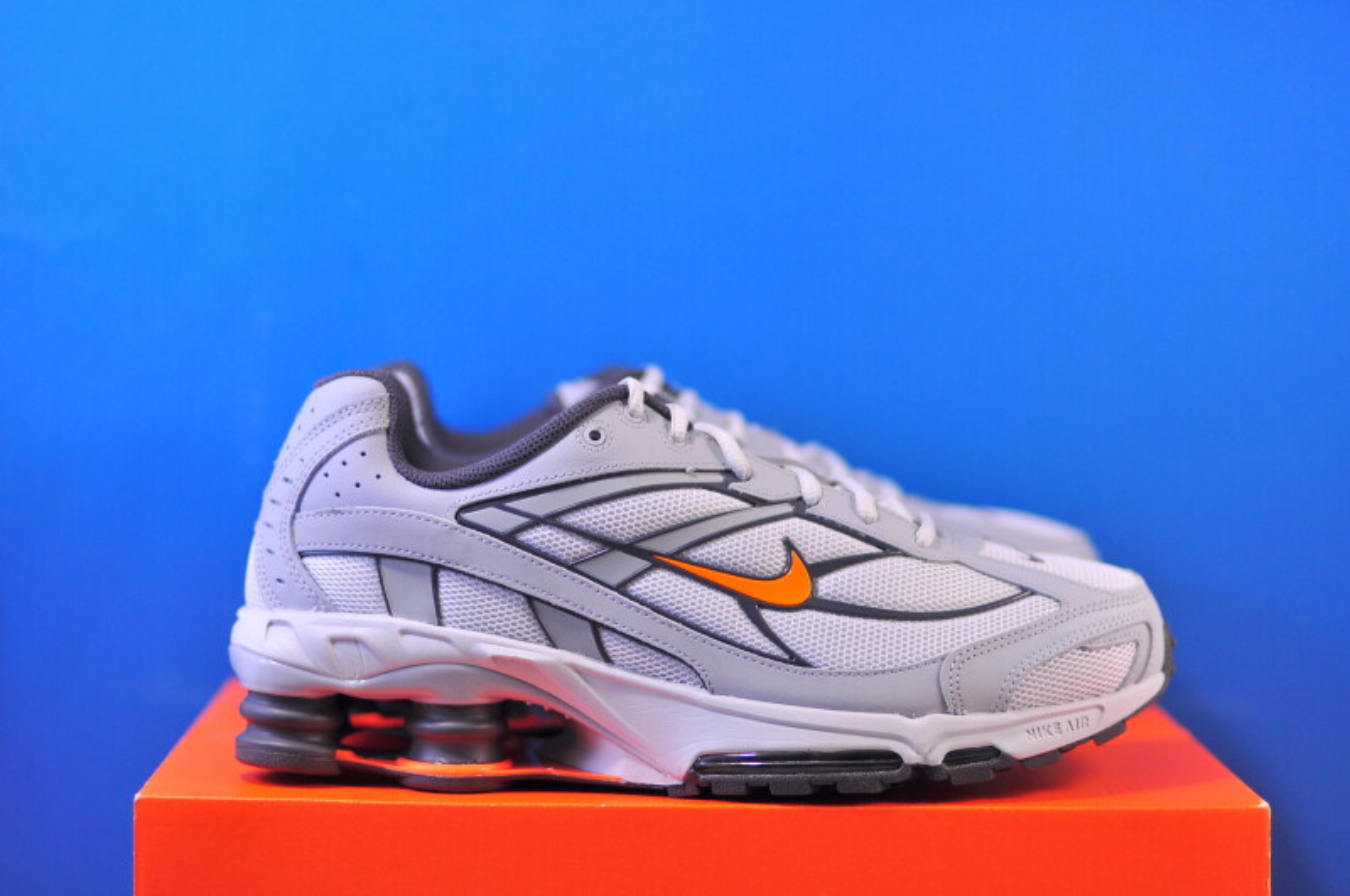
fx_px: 2808
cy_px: 448
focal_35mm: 75
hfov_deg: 27.0
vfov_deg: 18.1
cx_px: 675
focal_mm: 50
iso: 250
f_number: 2
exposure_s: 1/320
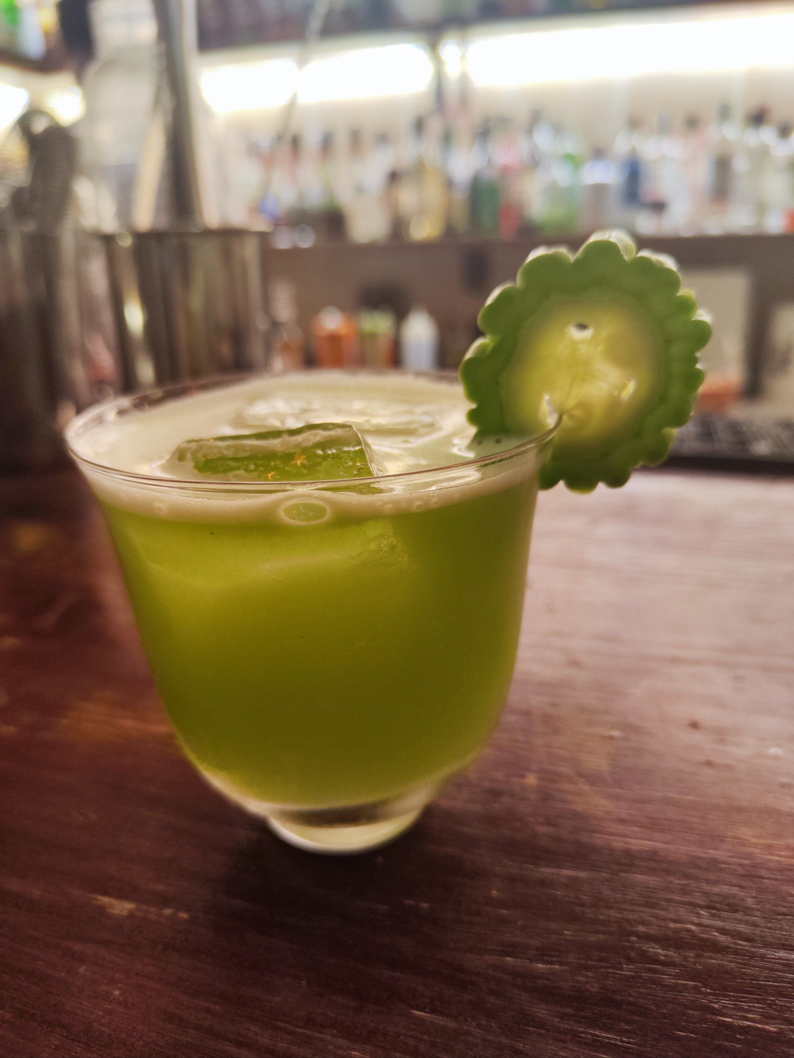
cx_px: 397
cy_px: 529
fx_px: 734
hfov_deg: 56.8
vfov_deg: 71.6
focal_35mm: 24
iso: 166
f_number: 1.88
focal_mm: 5.59
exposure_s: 1/33.3
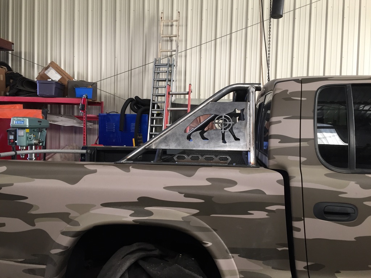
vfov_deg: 48.2
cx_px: 186
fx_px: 311
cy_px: 139
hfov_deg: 61.7
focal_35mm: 29
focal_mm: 4.15
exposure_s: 1/30
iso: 64
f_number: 2.2
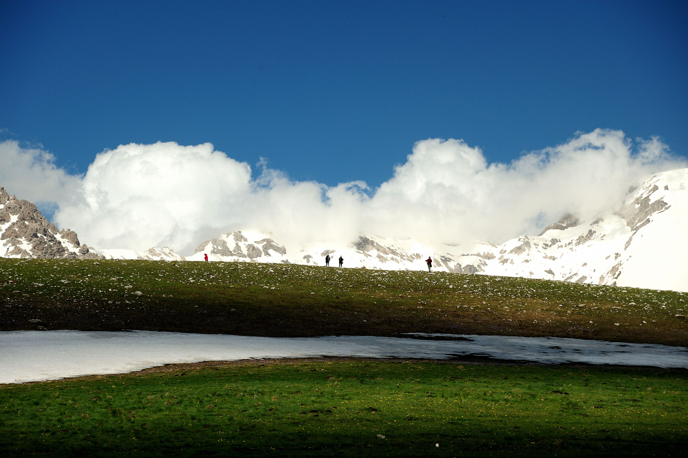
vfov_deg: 11.4
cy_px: 229
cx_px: 344
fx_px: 2292
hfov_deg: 17.1
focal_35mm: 120
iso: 200
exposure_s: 1/1250
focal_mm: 120
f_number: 6.3
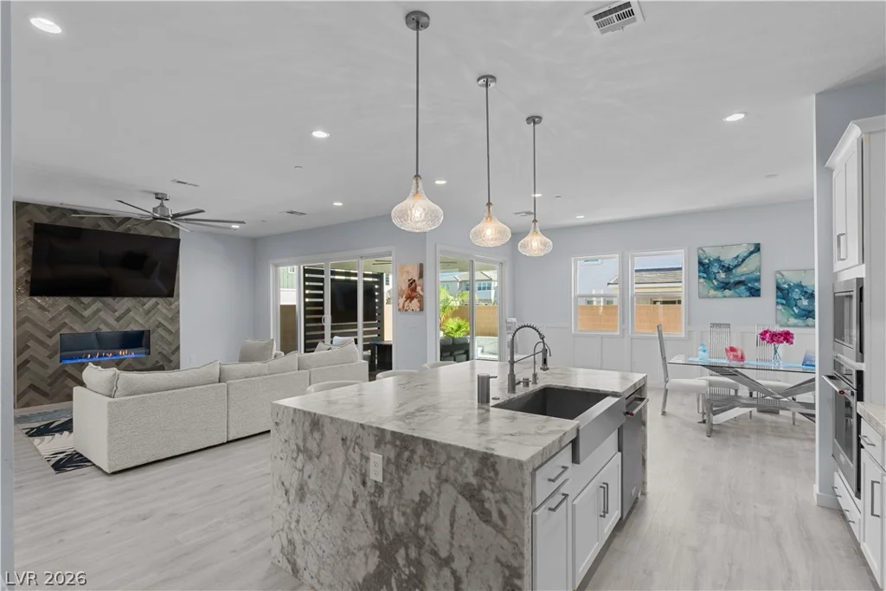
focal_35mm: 16
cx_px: 443
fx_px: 406
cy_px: 296
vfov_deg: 72.1
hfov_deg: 95.0
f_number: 8
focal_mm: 11
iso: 400
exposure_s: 1/10
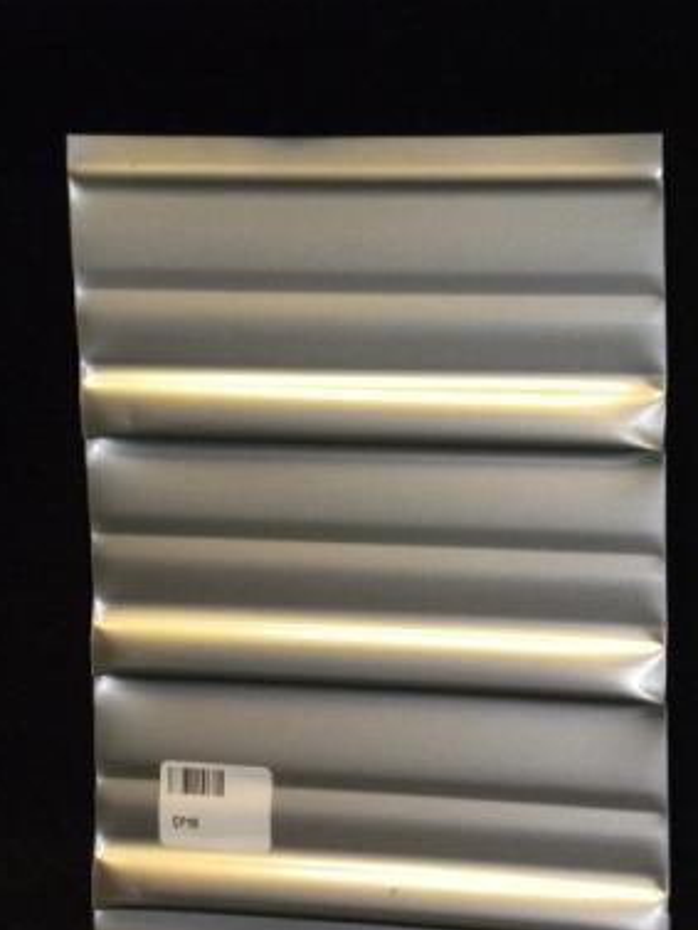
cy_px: 543
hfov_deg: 14.7
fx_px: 2714
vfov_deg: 19.4
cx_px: 402
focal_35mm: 101
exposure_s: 1/30
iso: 400
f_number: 4
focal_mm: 15.1
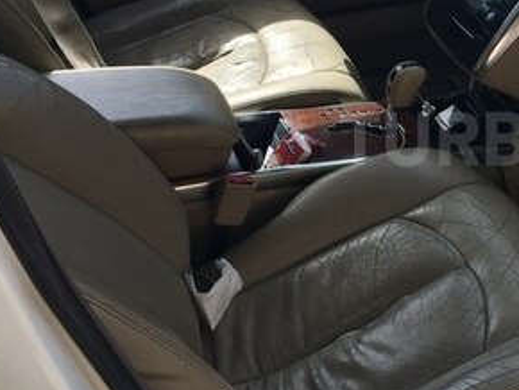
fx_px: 990
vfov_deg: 22.2
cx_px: 523
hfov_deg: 27.6
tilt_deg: -33.7
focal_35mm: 66
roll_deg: -7.4
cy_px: 139
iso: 32
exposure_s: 1/526
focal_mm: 4.15
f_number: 2.2
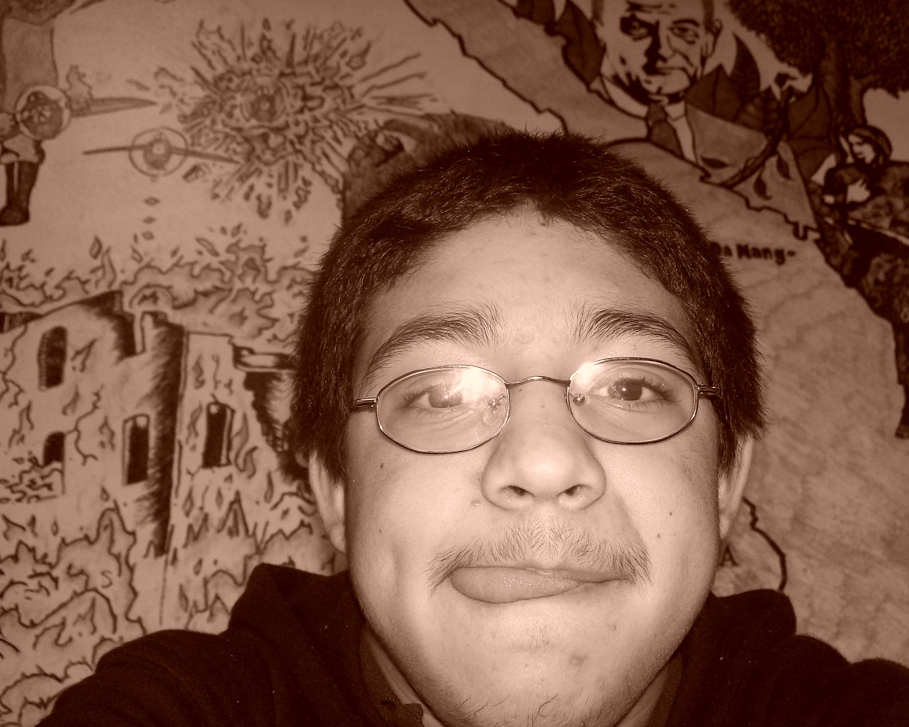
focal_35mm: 47
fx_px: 1264
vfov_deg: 32.1
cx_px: 467
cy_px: 363
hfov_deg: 39.5
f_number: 3
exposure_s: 1/73.1
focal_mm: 7.6
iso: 80
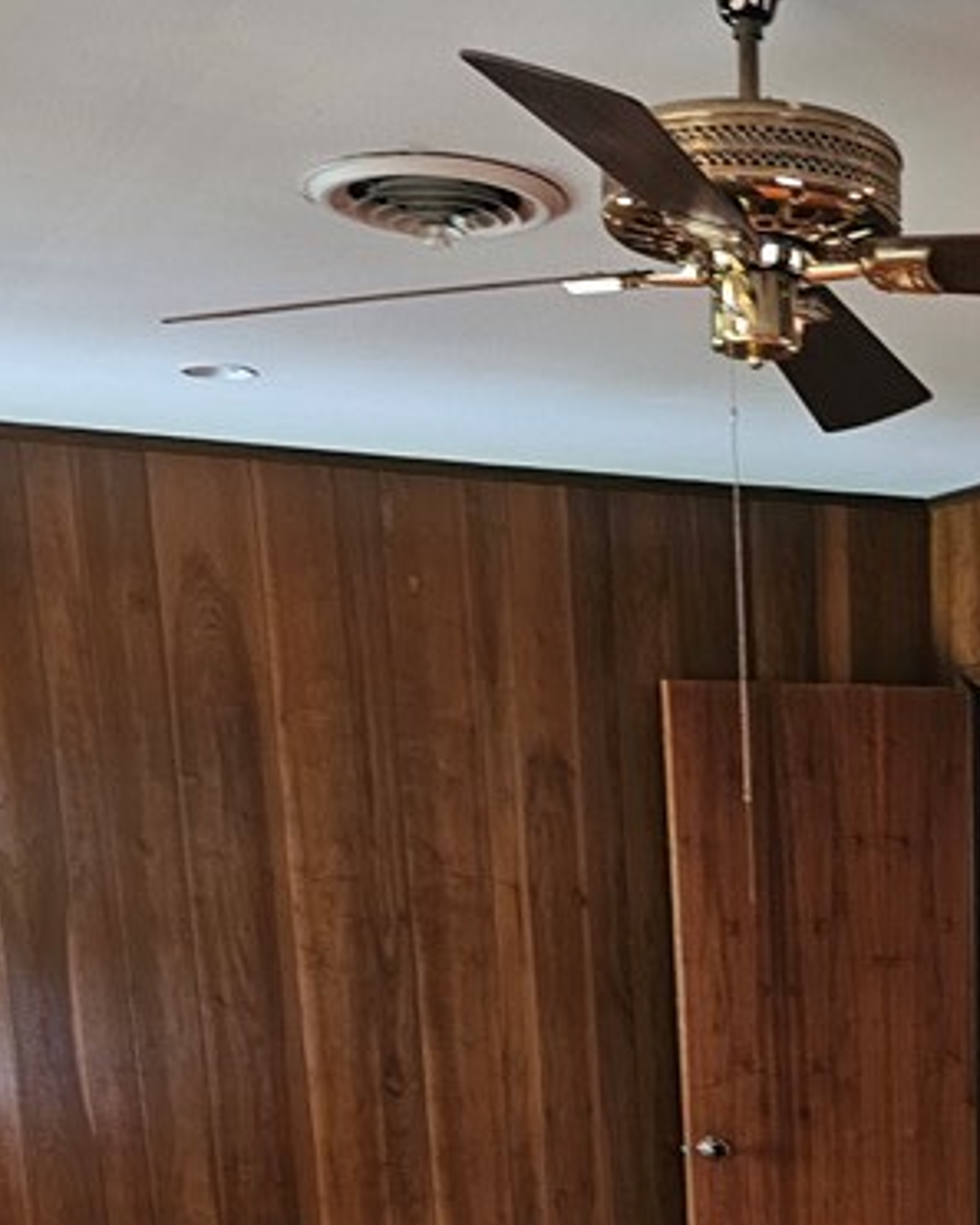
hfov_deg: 23.3
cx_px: 1043
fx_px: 2247
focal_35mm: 62
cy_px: 1420
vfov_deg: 27.3
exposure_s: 1/30
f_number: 1.7
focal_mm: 6.3
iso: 640
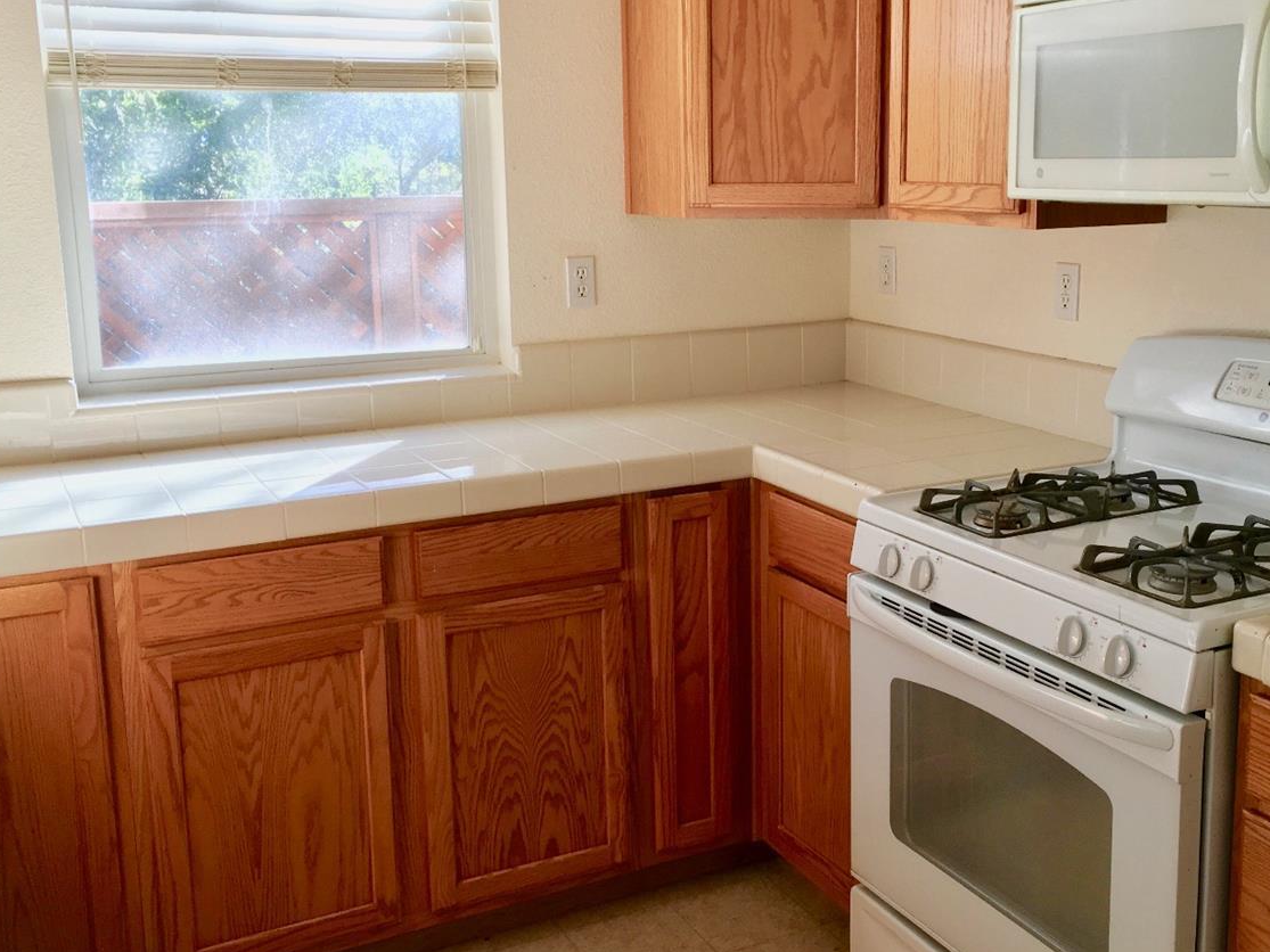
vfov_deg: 36.8
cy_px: 438
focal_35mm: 39
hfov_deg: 47.7
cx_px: 730
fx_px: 1431
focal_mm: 4.15
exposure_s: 1/60
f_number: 2.2
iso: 32
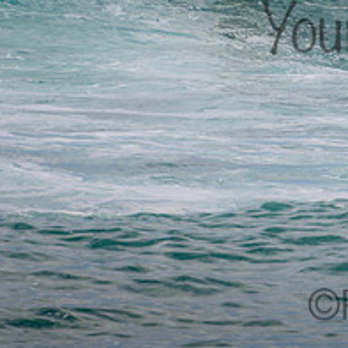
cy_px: -57
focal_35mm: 1378
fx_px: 15673
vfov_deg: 1.3
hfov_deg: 1.3
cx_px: 408
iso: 220
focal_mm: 400
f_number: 5.6
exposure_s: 1/2000
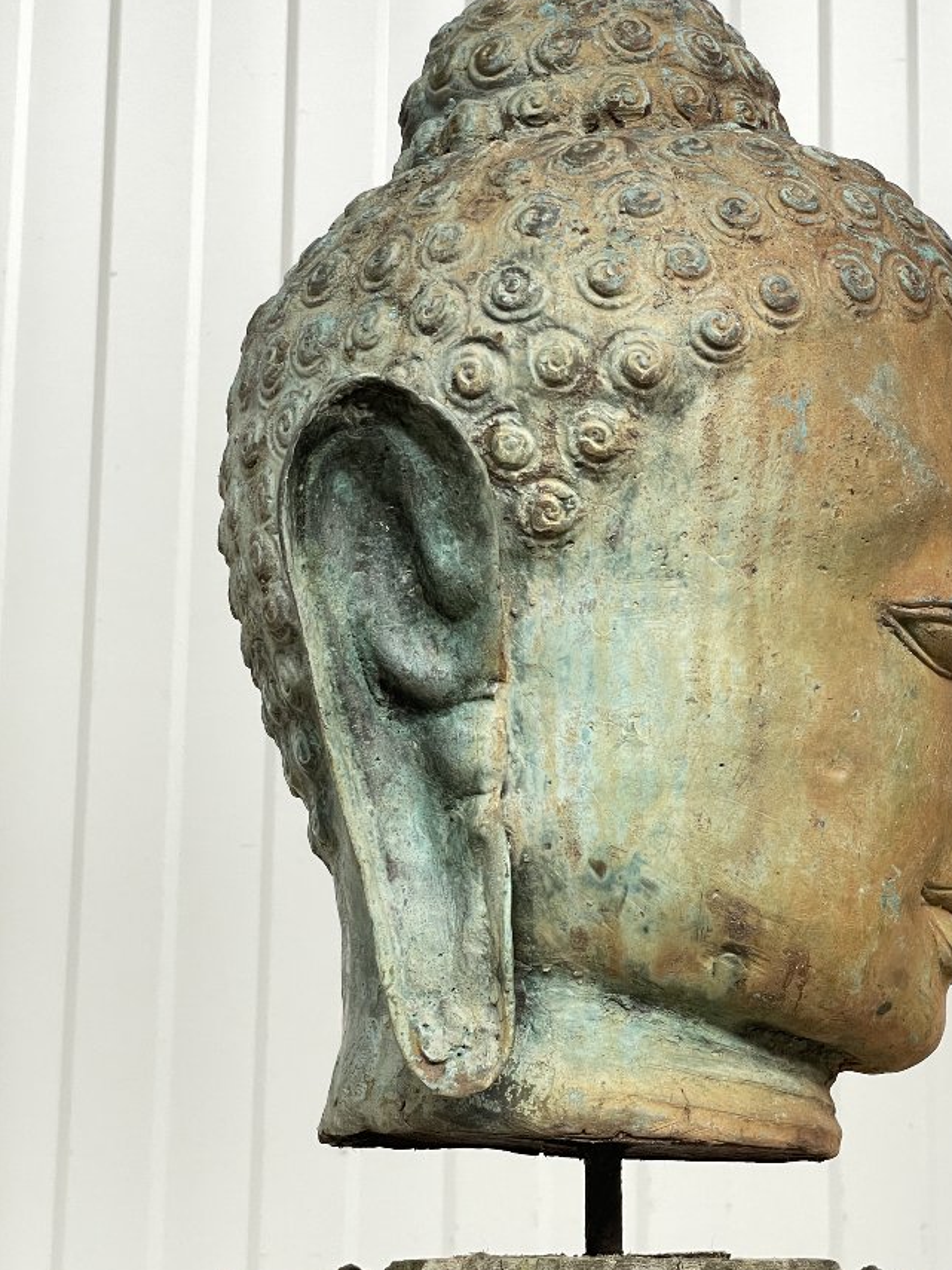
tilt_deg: +13.5
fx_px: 2678
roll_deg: +0.1
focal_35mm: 73
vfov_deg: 26.6
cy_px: 758
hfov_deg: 20.1
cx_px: 667
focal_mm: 6
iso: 80
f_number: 2
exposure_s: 1/99
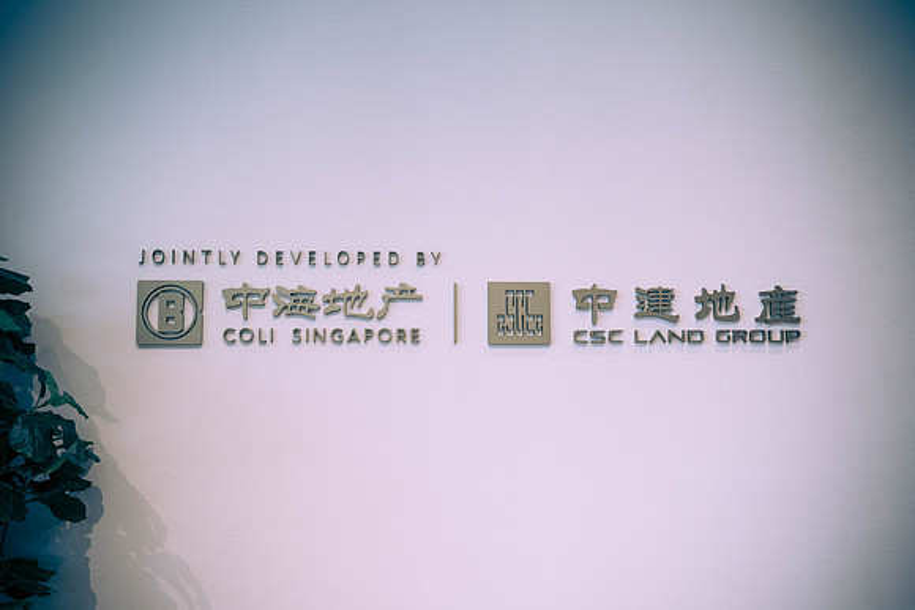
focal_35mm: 36
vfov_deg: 36.5
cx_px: 458
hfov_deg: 52.6
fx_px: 925
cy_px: 305
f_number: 2.5
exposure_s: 1/100
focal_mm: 17
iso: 200
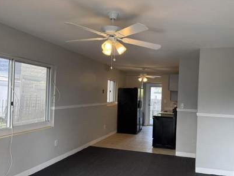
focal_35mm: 29
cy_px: 93
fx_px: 196
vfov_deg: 48.2
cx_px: 135
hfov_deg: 61.3
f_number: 1.78
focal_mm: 6.76
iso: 64
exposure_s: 1/142
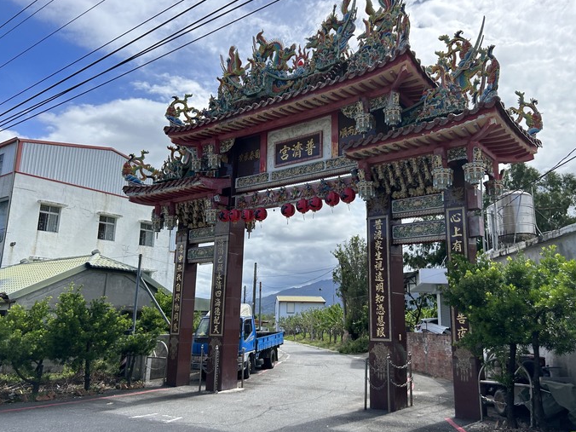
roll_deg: +1.1
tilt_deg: +11.7
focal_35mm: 30
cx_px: 326
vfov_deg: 46.8
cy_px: 213
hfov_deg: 59.7
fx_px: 499
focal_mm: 5.7
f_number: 1.5
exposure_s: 1/3460
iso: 50
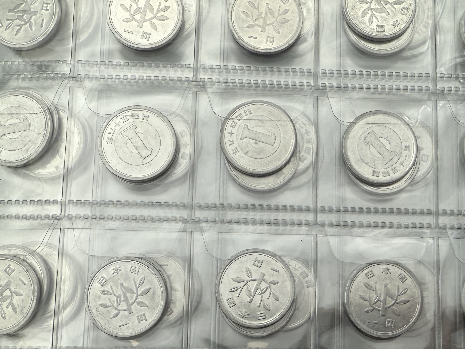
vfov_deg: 30.5
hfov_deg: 40.0
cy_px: 247
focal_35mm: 47
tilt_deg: -80.9
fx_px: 631
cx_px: 309
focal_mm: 2.22
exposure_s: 1/332
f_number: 2.2
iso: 40
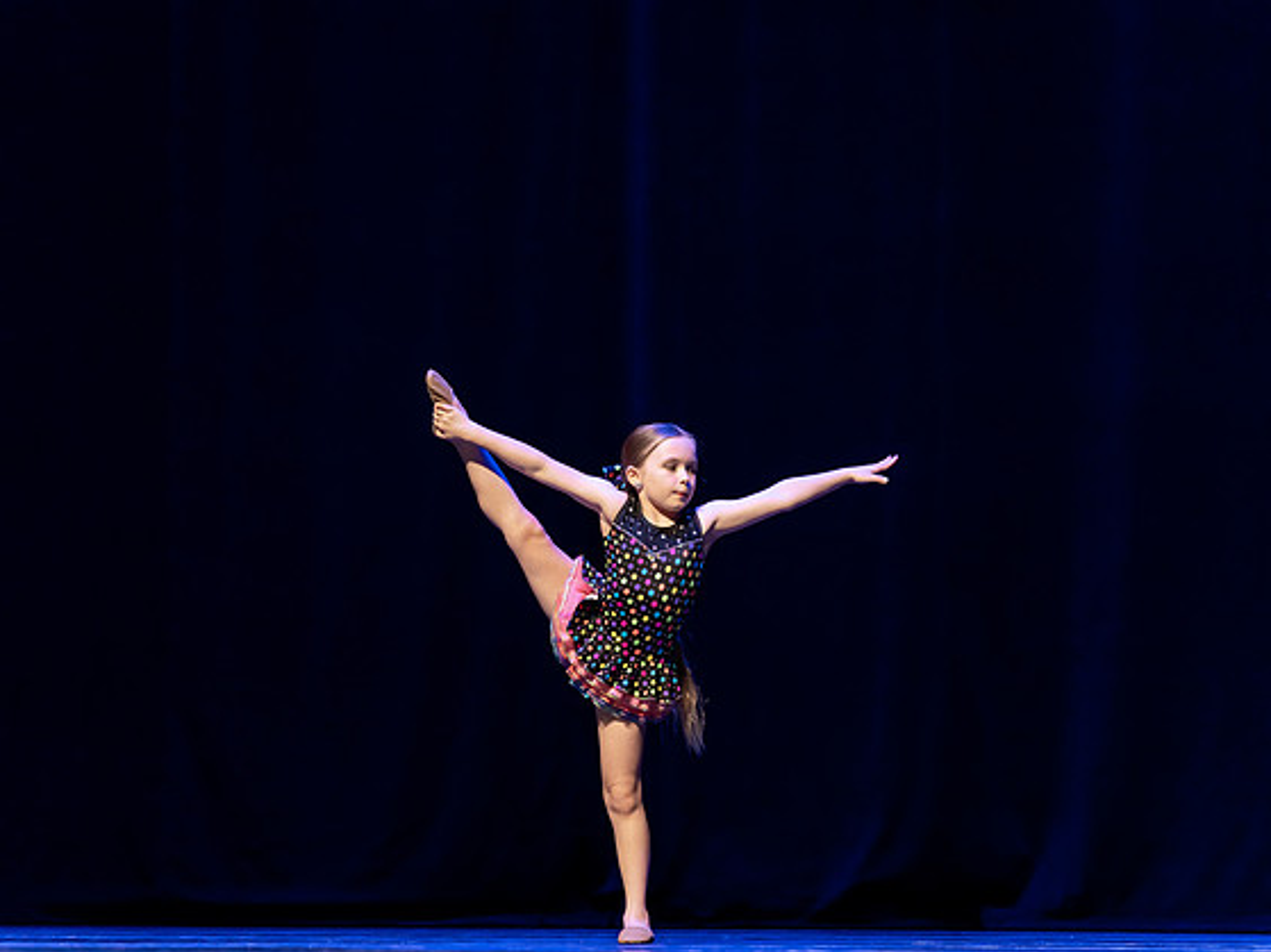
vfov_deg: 8.2
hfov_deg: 11.0
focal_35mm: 180
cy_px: 457
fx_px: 6608
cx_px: 638
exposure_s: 1/640
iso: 3200
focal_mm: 150
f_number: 2.8
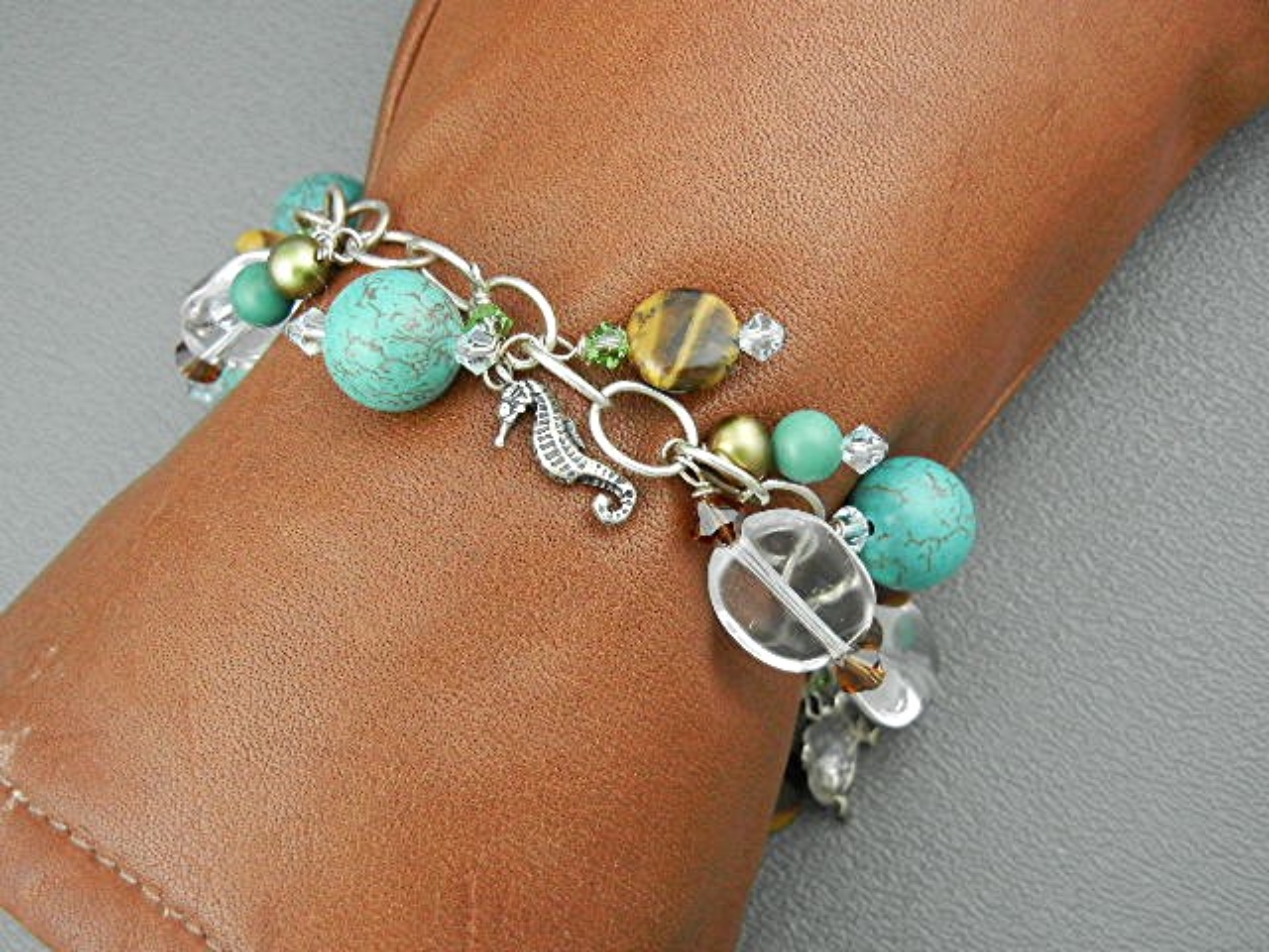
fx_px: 2163
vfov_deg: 24.8
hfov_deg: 32.7
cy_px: 476
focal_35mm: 59
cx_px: 634
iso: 200
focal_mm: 10.6
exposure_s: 1/3.7
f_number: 4
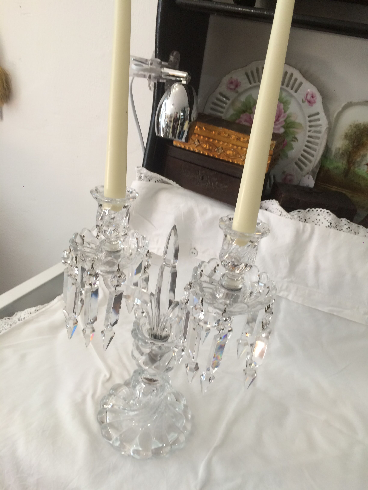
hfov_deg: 48.2
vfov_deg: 61.7
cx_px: 184
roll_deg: -11.3
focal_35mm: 29
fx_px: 411
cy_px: 245
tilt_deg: -29.5
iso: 40
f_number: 2.2
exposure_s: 1/33
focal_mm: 4.15
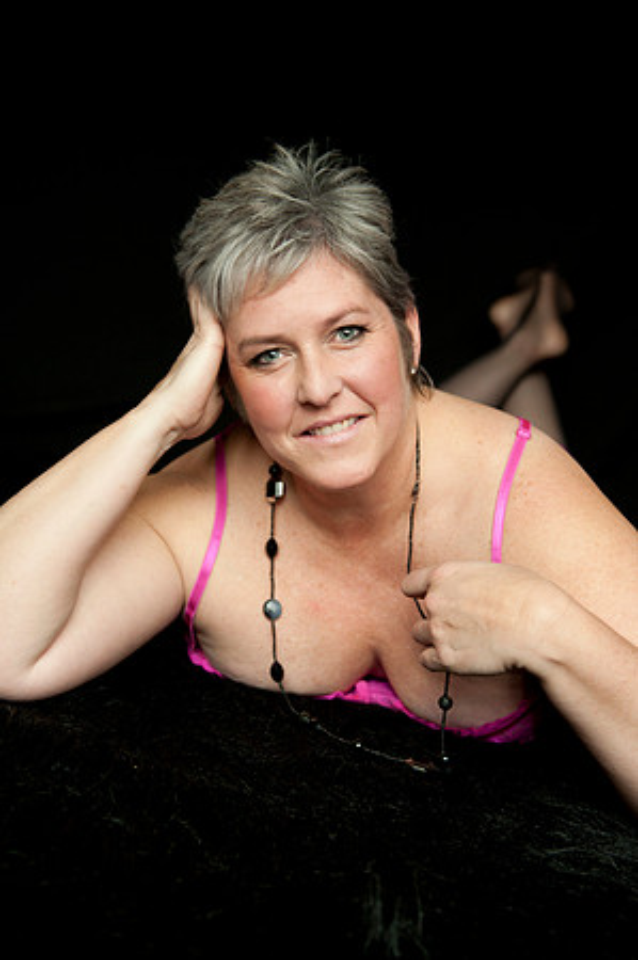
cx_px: 319
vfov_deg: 44.5
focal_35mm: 44
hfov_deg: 30.4
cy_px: 480
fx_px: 1172
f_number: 4
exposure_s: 1/60
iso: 1000
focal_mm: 44
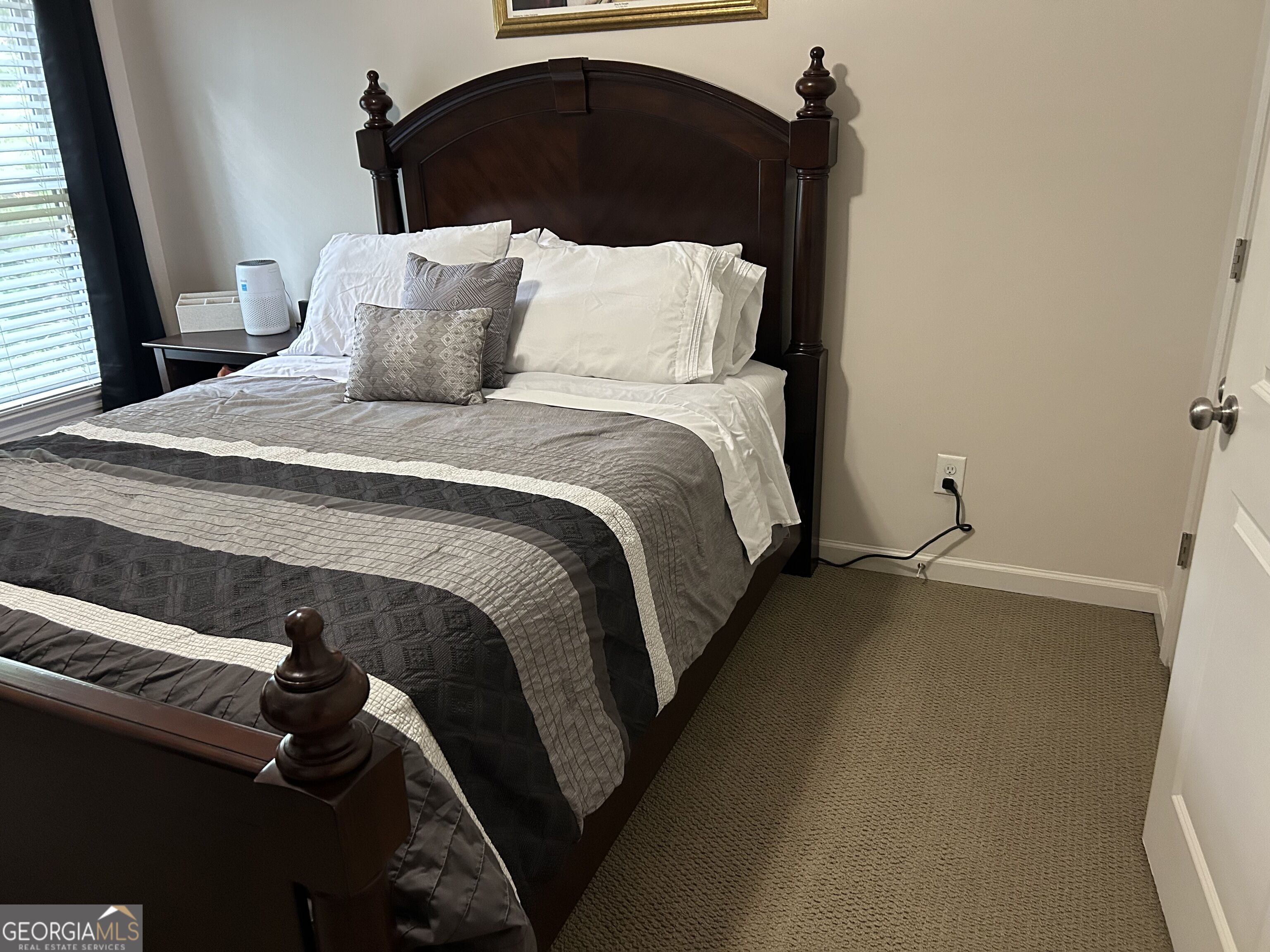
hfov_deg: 67.3
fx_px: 954
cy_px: 476
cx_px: 635
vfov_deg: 53.1
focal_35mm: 26
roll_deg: +1.5
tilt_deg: -20.3
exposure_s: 1/60
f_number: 1.5
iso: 500
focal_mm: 5.7
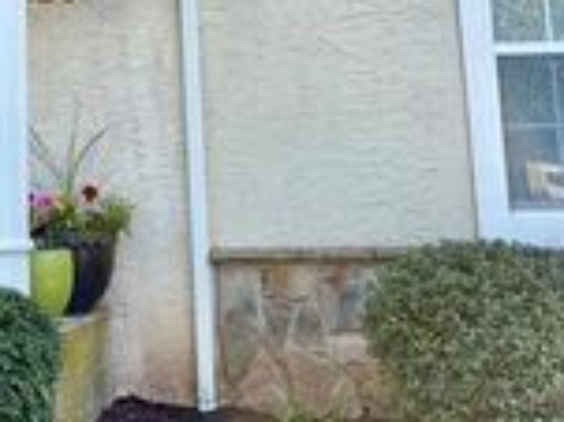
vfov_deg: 16.0
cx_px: 26
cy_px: -170
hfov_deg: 22.1
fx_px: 1400
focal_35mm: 86
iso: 50
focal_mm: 5.96
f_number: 1.6
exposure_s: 1/1135
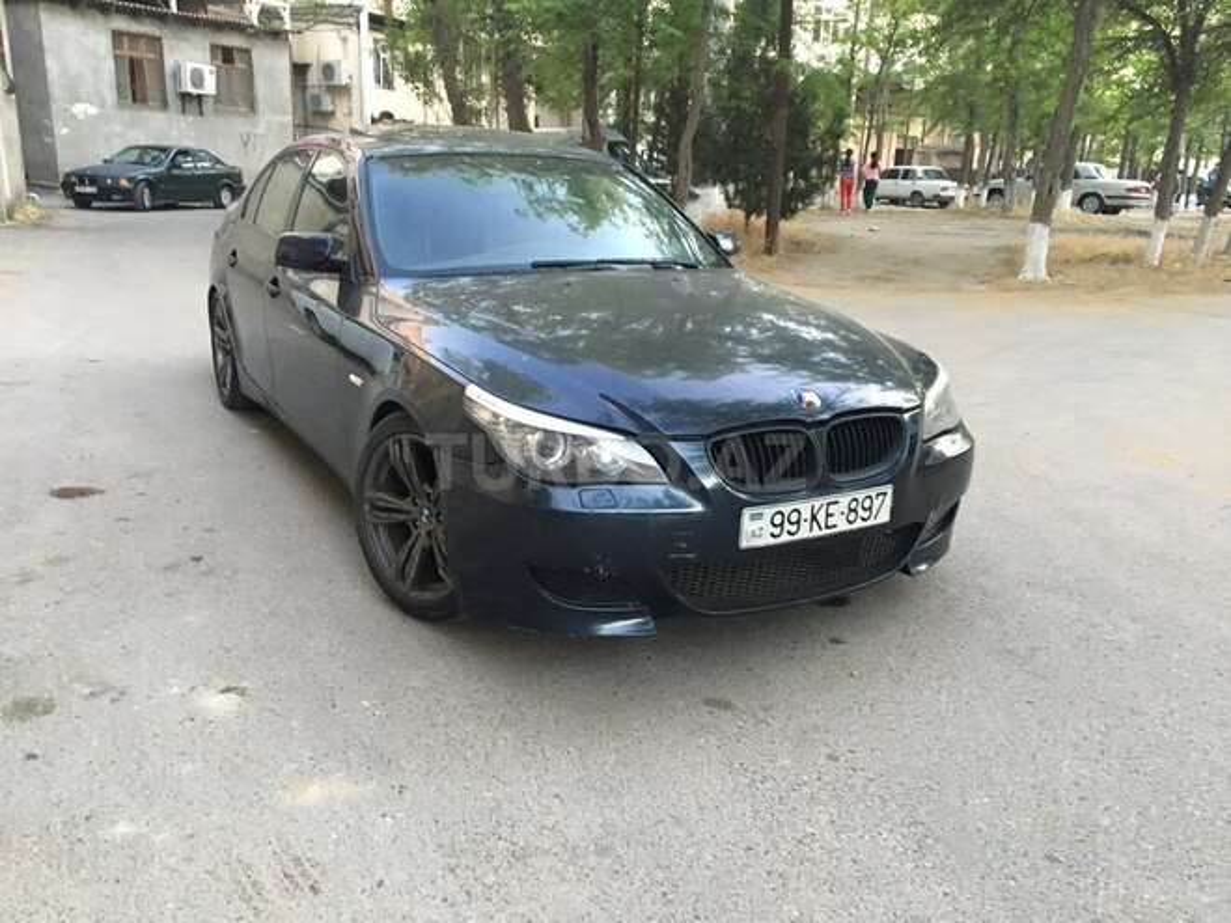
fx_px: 1031
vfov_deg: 48.2
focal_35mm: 29
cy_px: 462
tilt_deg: -16.8
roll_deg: -1.5
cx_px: 616
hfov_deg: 61.7
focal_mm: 4.15
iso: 200
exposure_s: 1/20
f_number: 2.2
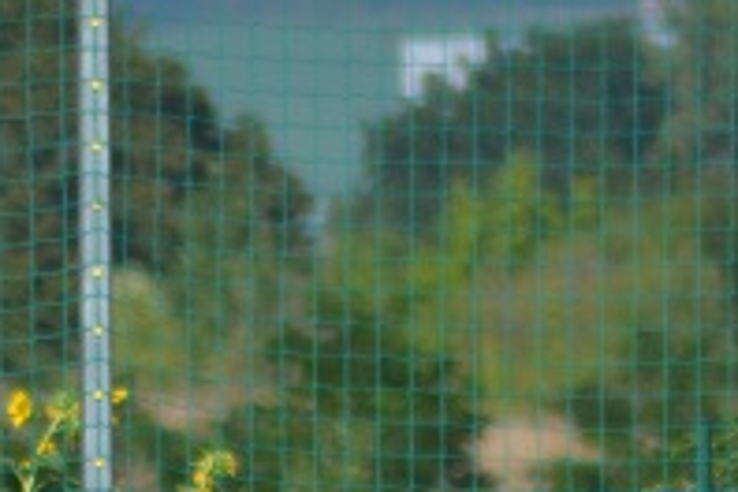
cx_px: 343
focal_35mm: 1819
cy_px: 870
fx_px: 37287
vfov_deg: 0.8
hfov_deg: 1.1
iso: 400
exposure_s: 1/1600
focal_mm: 300
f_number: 6.3
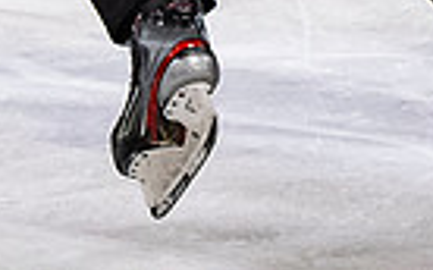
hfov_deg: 1.9
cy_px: -716
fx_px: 12947
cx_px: 231
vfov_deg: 1.2
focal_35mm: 1098
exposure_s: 1/800
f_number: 3.5
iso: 1250
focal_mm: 105
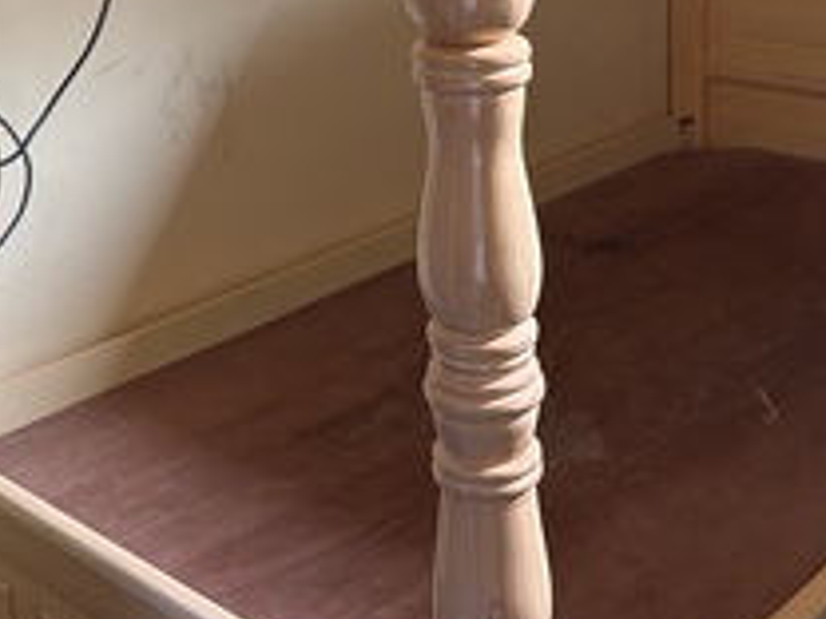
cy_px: 153
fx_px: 1360
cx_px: 494
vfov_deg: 25.3
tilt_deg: -17.5
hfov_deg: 33.7
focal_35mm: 57
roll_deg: +1.4
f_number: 1.5
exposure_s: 1/33
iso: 500
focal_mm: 5.7
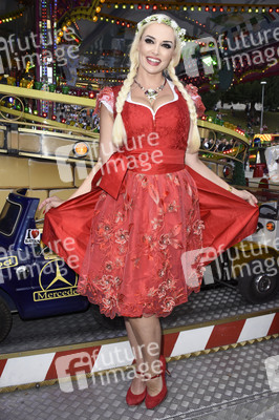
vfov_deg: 62.0
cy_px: 210
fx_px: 349
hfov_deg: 43.5
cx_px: 140
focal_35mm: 30
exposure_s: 1/160
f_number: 6.3
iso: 320
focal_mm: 20
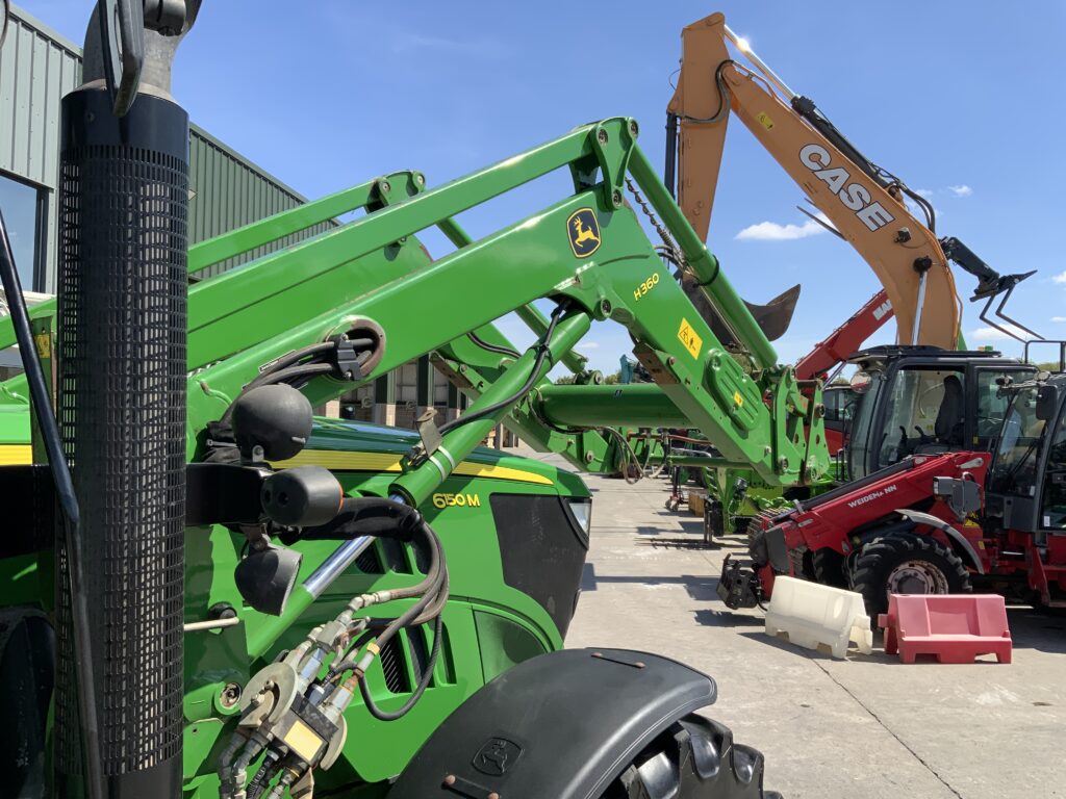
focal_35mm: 29
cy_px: 400
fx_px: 893
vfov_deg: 48.2
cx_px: 533
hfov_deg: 61.7
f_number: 1.8
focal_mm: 3
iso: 16
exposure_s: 1/1250
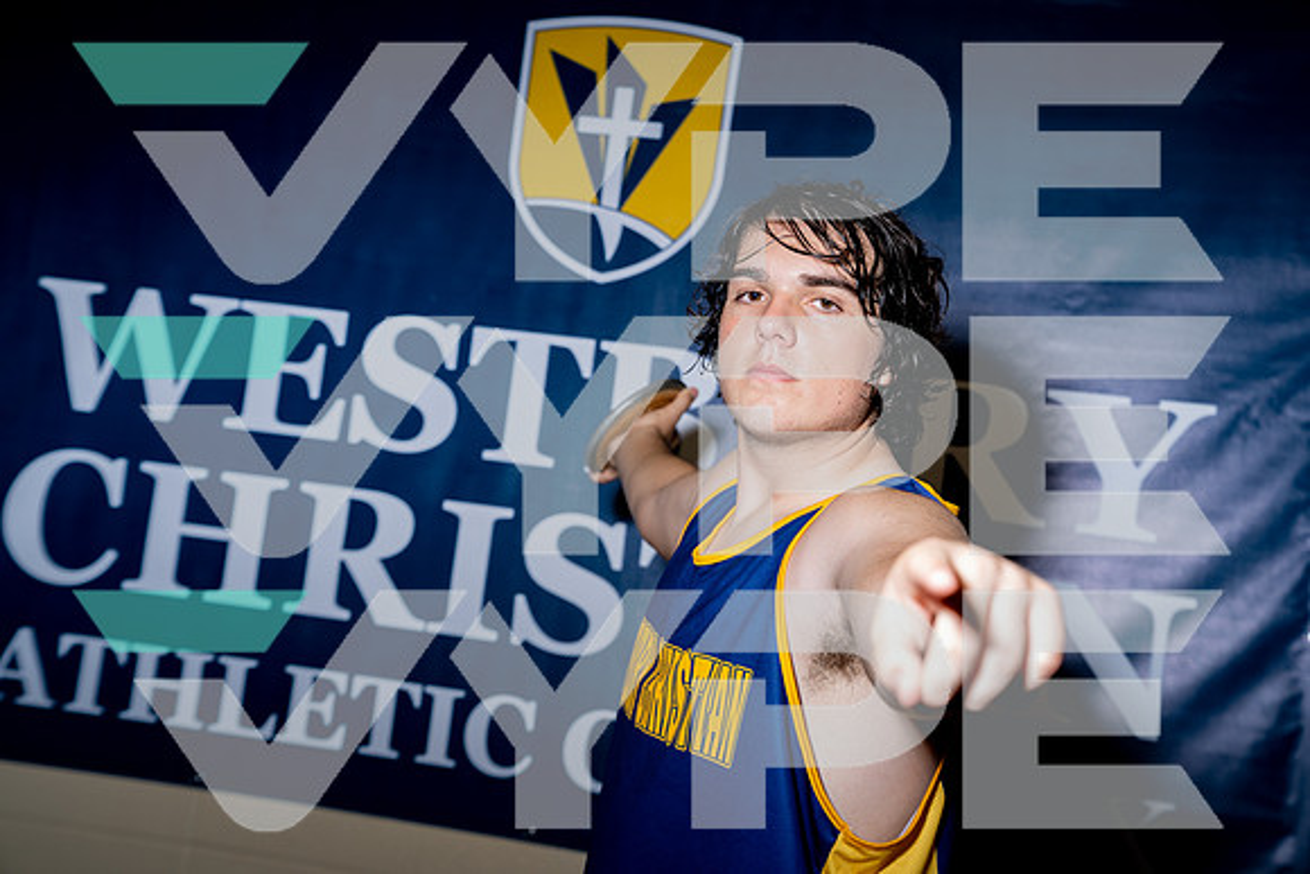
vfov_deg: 25.1
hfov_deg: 36.9
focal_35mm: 54
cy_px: 437
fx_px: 1965
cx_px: 655
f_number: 4.5
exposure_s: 1/250
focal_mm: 54
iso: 200
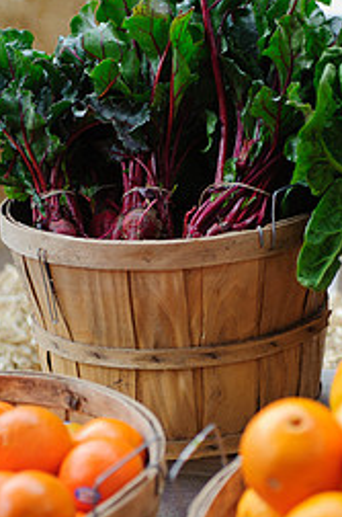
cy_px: 283
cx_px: 200
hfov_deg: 10.9
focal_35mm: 125
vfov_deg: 16.4
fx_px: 1789
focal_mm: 70
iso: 200
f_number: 2.8
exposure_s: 1/125
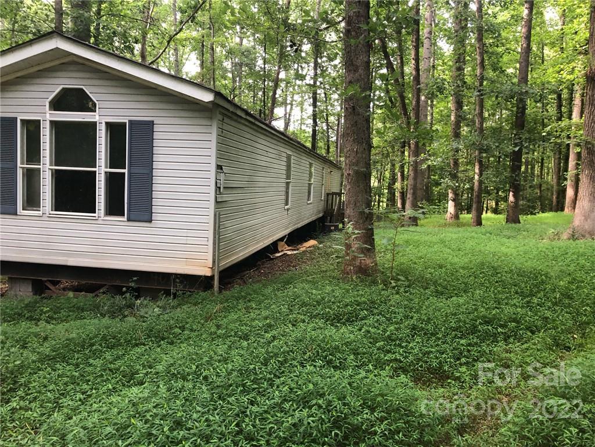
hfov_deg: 63.4
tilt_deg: -3.5
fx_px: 481
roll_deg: +0.1
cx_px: 298
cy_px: 224
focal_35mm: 28
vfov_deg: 49.7
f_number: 1.8
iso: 40
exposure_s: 1/30
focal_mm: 4
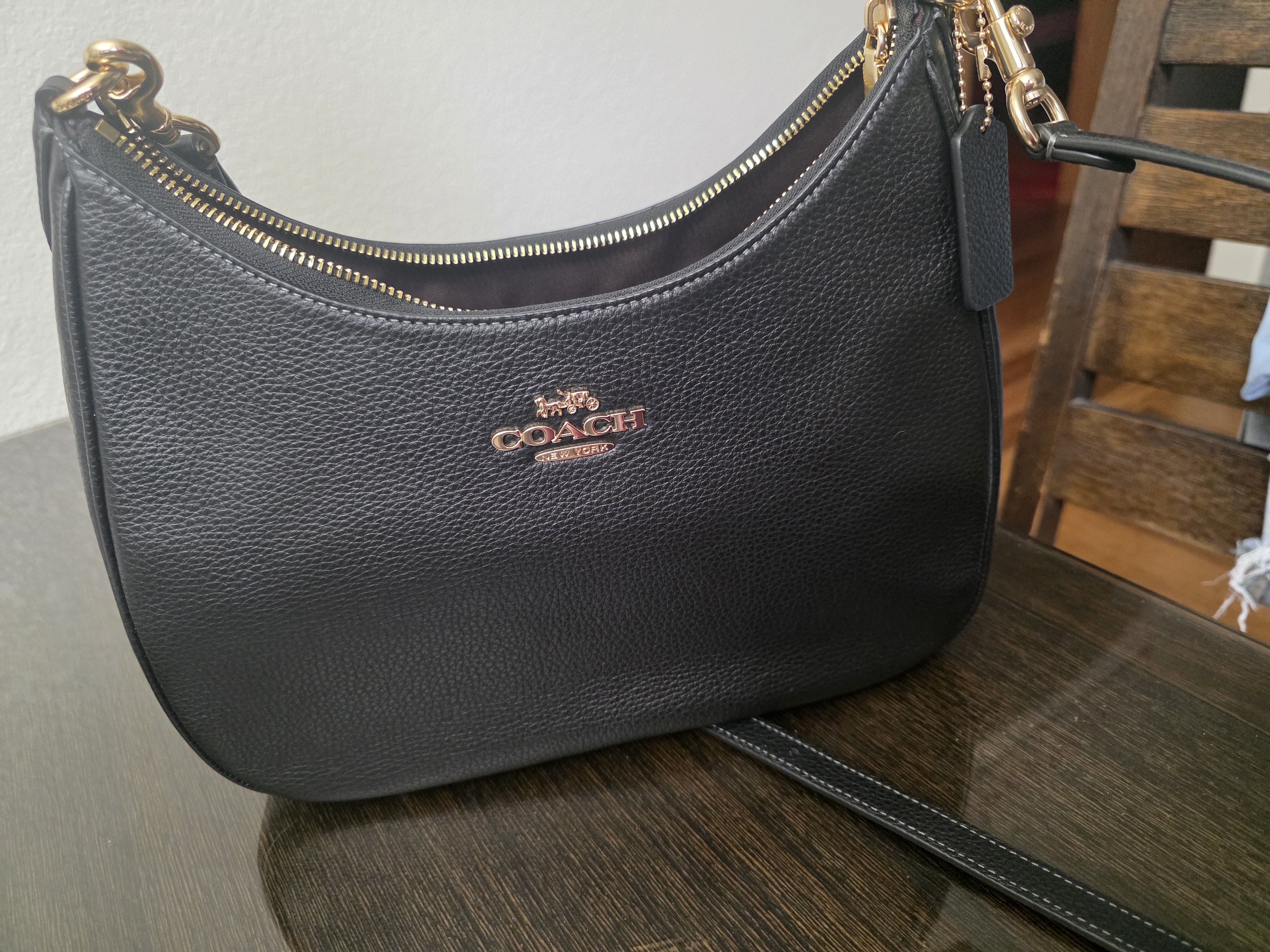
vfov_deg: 58.9
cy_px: 476
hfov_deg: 73.9
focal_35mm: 23
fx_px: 844
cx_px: 635
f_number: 1.7
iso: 1600
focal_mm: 6.3
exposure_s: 1/120
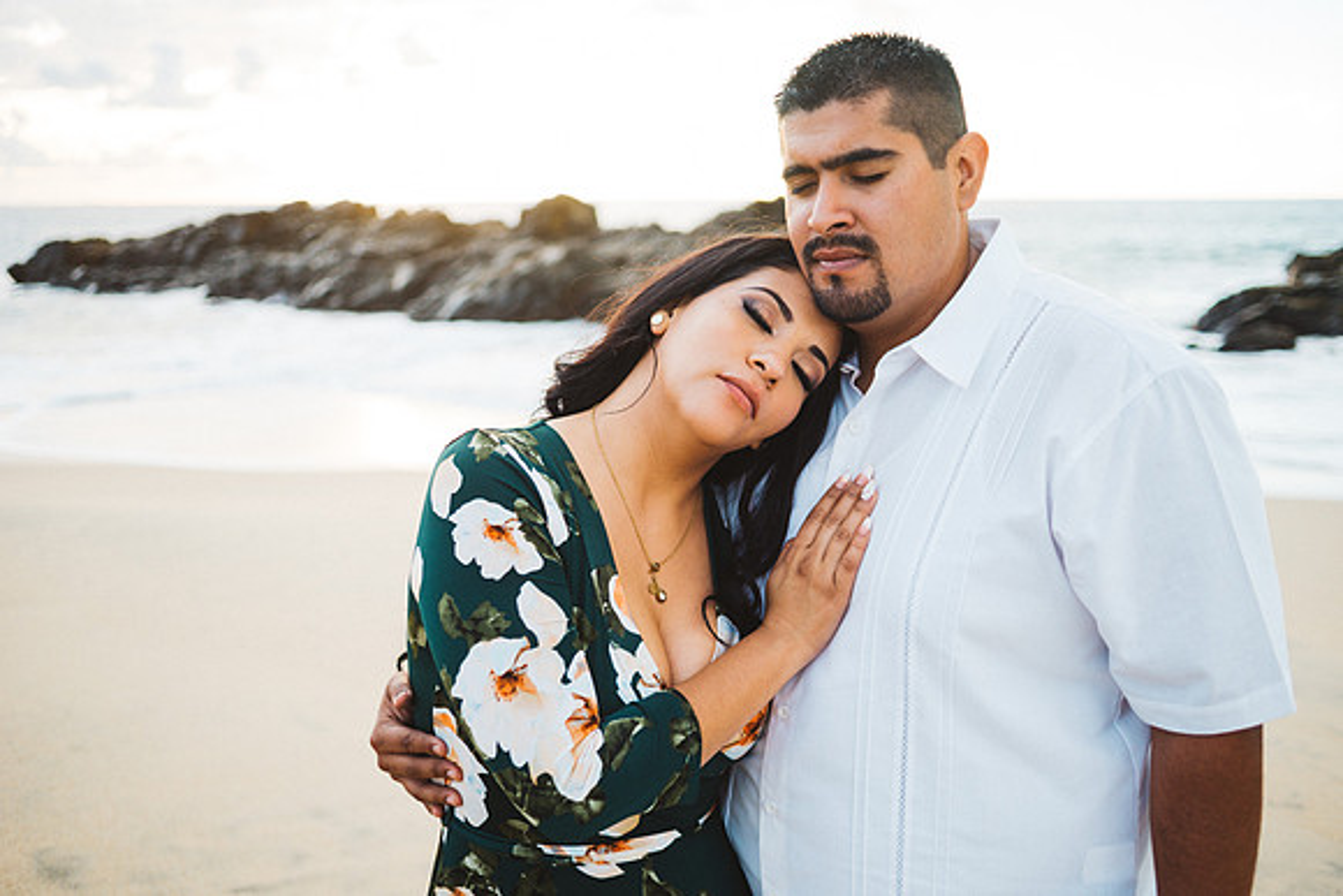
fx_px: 1306
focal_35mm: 35
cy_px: 448
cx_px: 672
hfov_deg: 54.4
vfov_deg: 37.9
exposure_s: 1/200
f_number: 2.8
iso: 200
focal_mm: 35
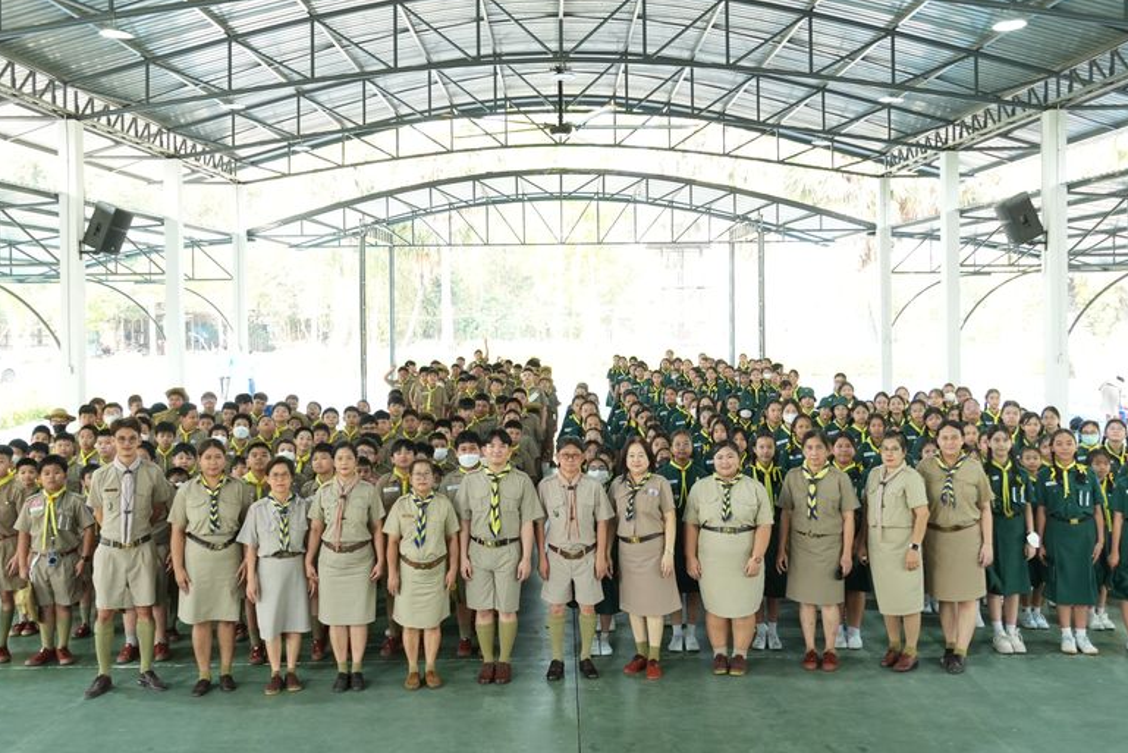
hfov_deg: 49.5
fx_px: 1222
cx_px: 559
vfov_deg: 34.1
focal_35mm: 39
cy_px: 305
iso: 800
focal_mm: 20
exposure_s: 1/100
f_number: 5
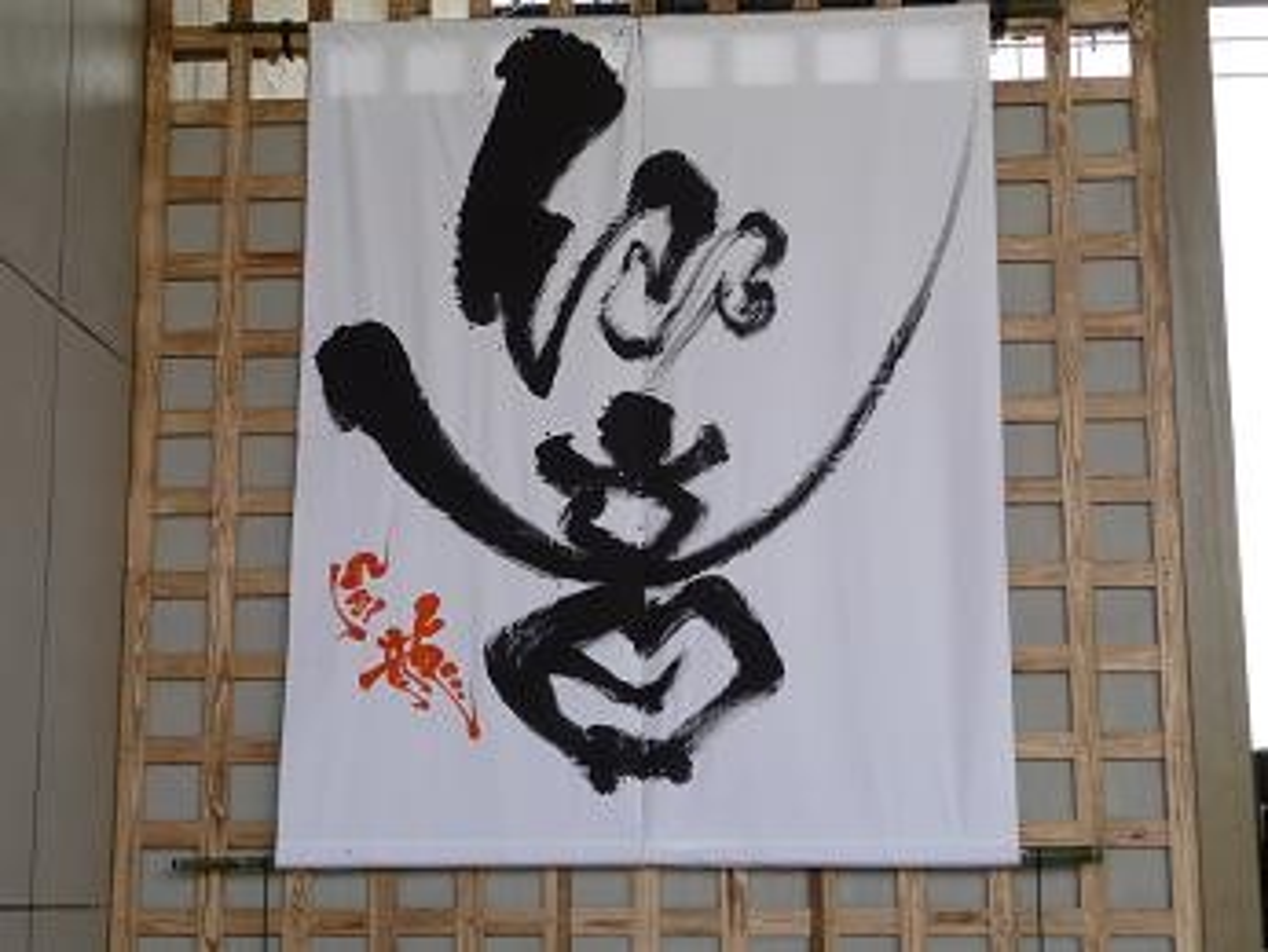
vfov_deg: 25.3
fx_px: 2126
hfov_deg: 33.2
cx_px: 634
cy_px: 476
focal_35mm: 58
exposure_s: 1/160
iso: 100
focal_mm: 9.8
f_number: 4.4
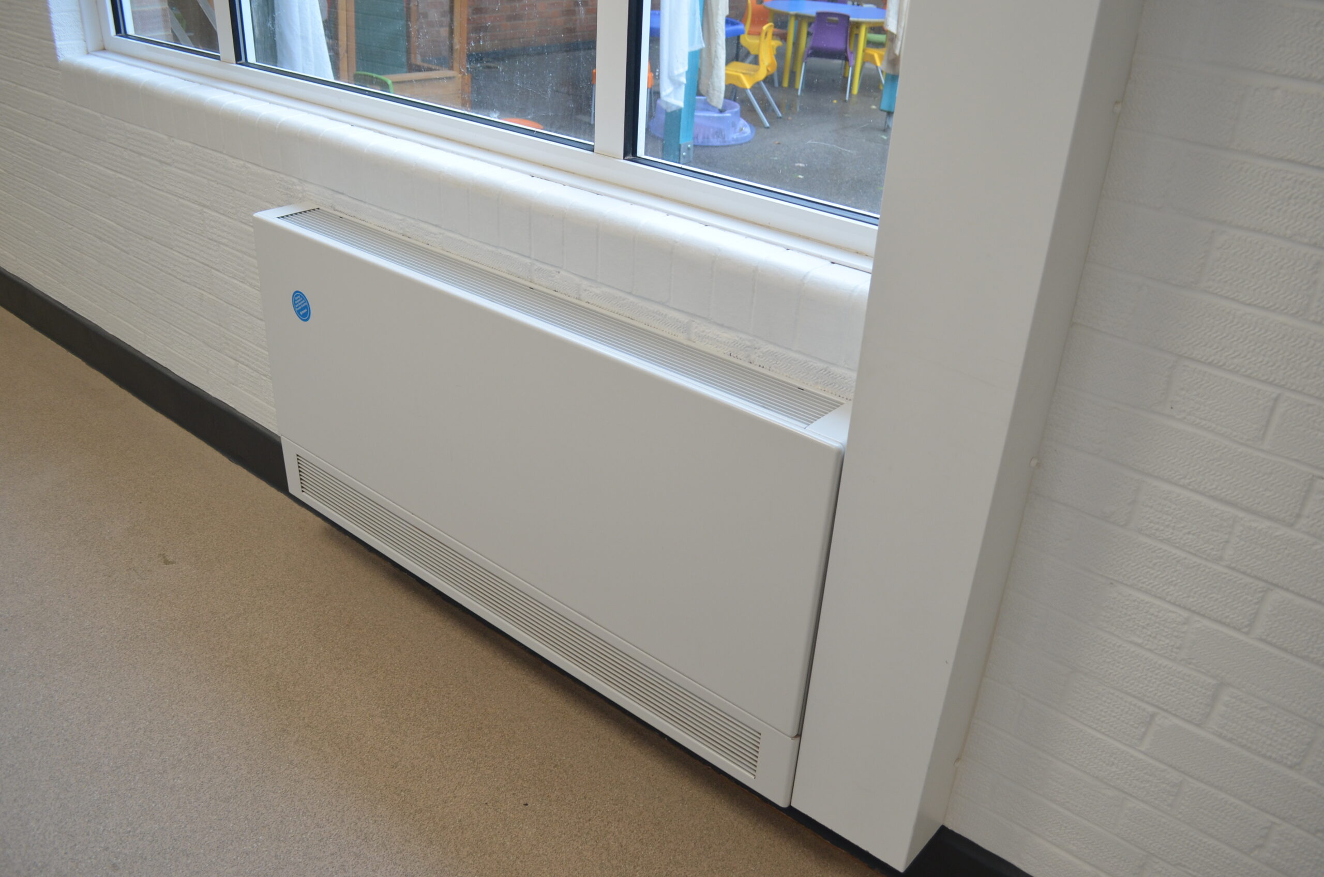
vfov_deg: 47.7
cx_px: 662
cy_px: 438
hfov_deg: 67.5
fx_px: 991
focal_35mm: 27
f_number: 4
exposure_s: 1/60
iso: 400
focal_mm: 18
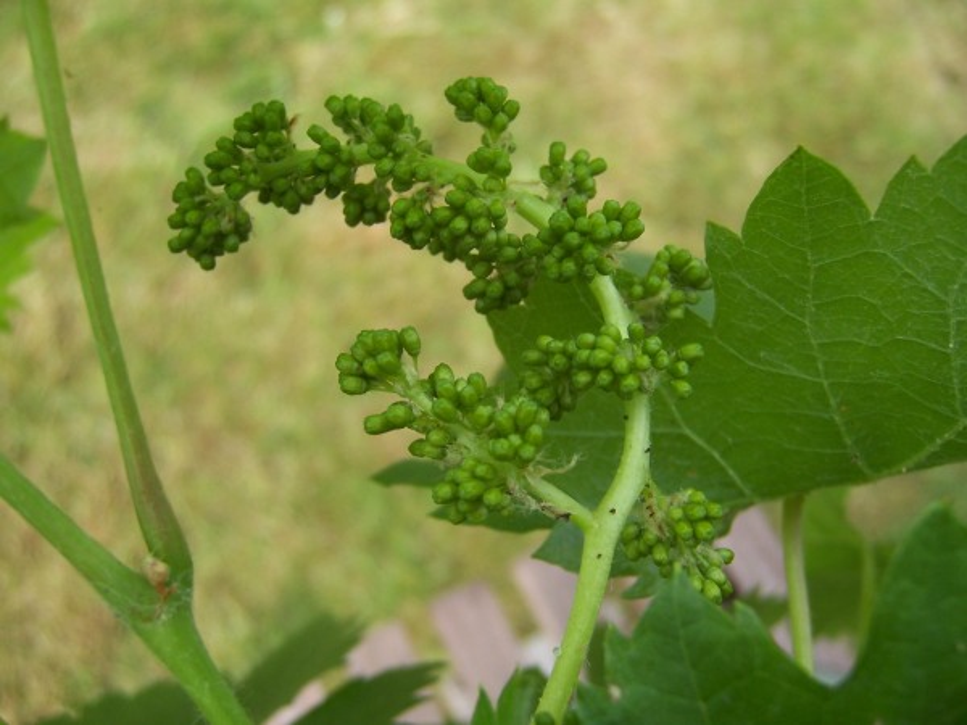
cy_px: 362
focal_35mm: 36
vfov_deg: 39.7
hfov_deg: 51.4
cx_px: 484
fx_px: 1006
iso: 80
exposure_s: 1/320
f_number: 2.8
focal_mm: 6.2
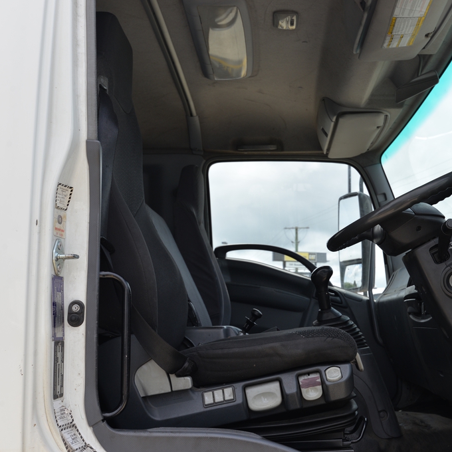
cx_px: 329
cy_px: 225
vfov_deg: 37.6
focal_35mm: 45
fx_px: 665
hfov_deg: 36.8
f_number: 8
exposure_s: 1/250
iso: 140
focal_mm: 35
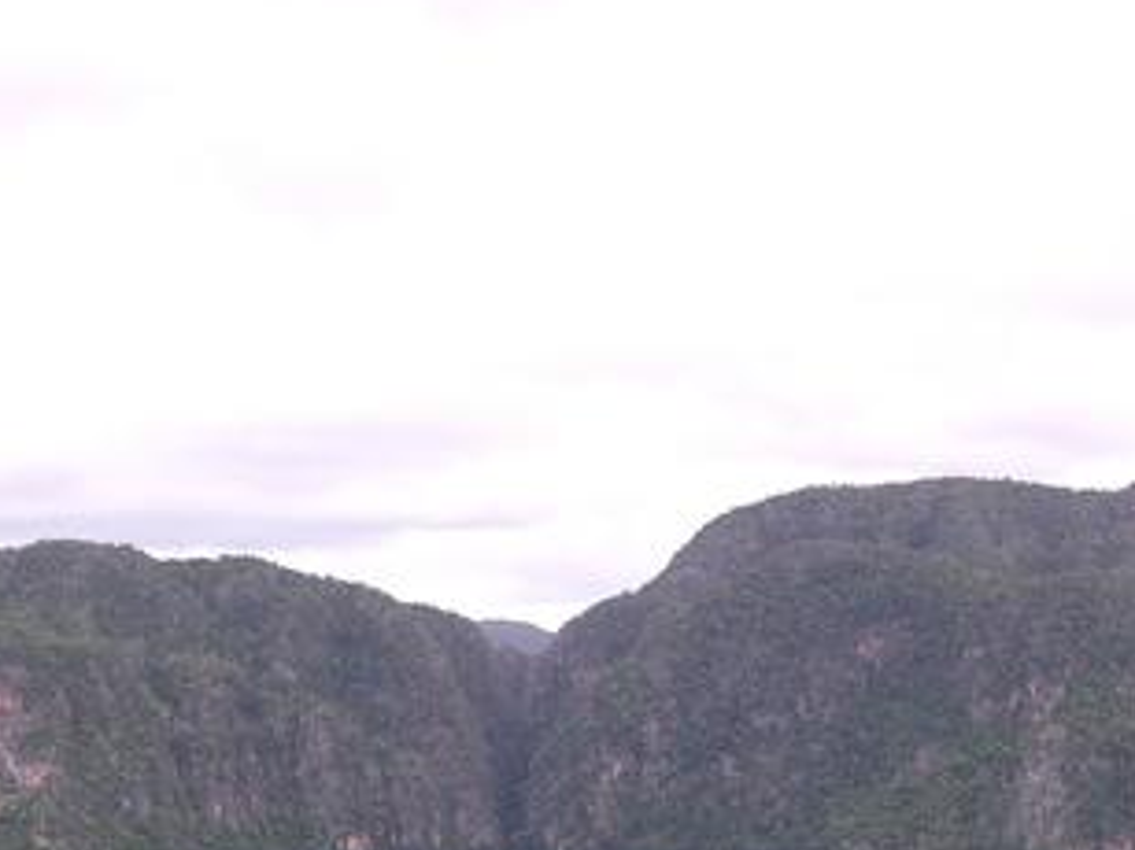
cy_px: 776
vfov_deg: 12.3
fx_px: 3900
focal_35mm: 119
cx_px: 617
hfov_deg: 16.6
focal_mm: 11.8
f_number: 5
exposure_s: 1/250
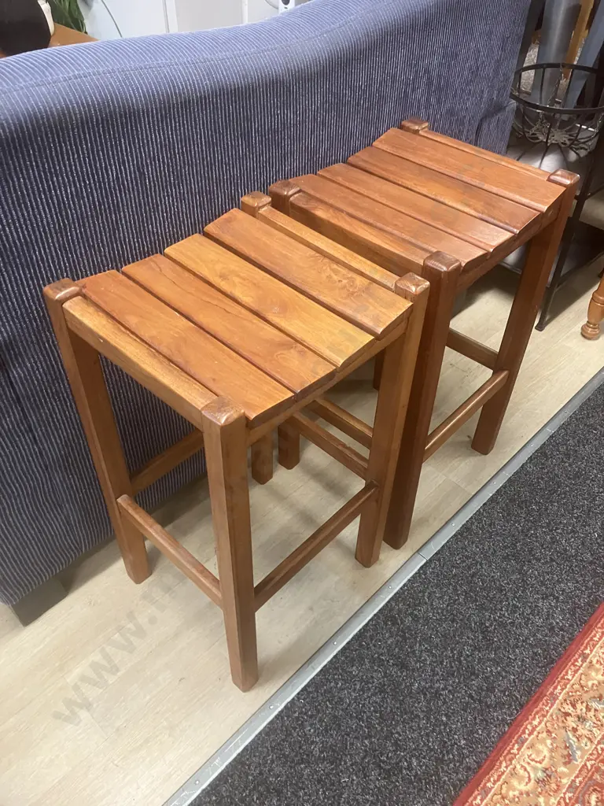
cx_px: 302
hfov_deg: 49.7
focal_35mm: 28
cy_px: 403
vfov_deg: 63.4
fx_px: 651
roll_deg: -2.2
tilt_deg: -41.9
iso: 250
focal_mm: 3.99
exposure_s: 1/33
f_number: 1.8
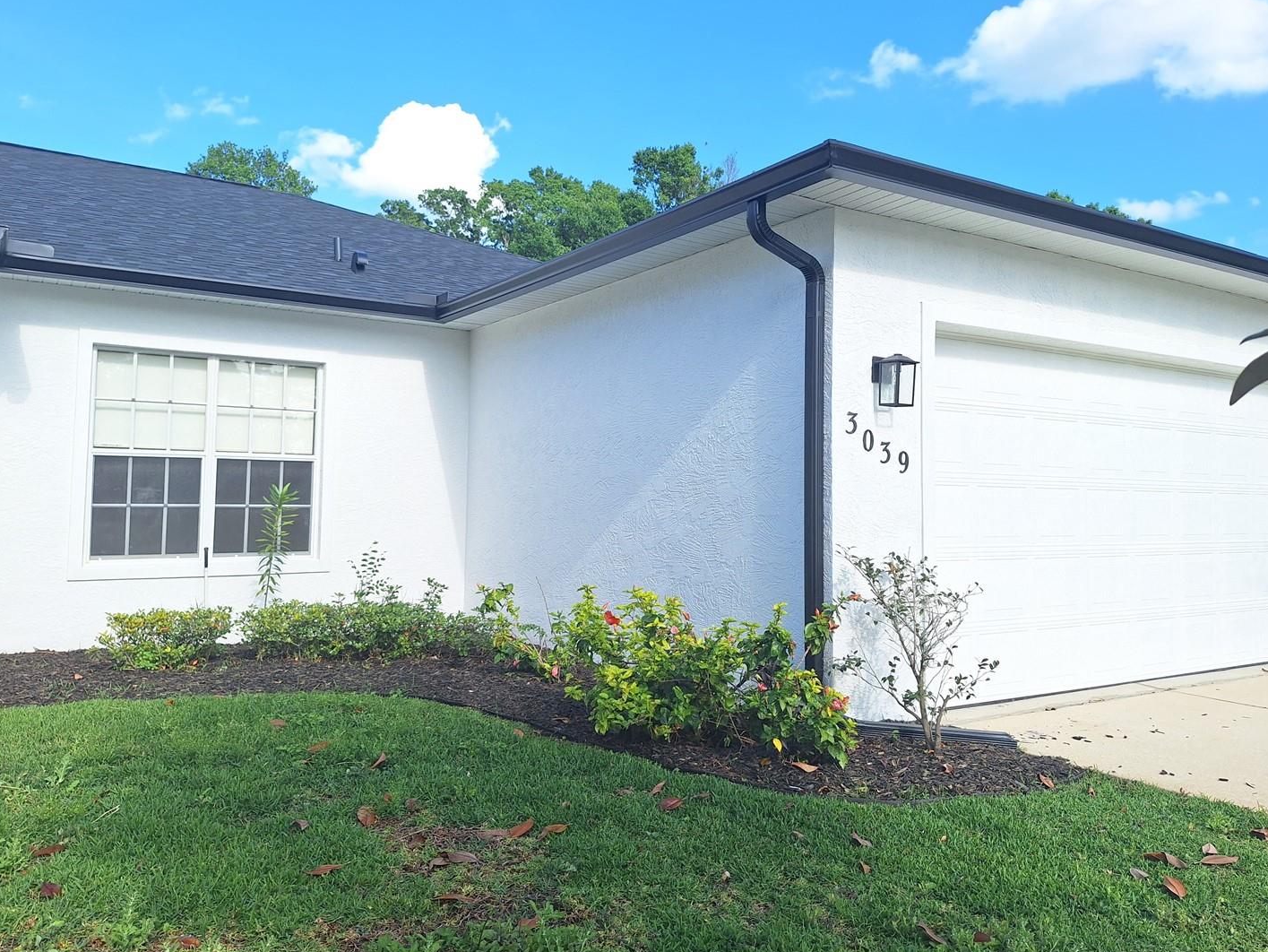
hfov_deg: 67.2
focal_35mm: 26
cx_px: 671
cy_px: 433
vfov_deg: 53.0
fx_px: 953
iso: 40
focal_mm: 5.54
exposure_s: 1/1266
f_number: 1.8
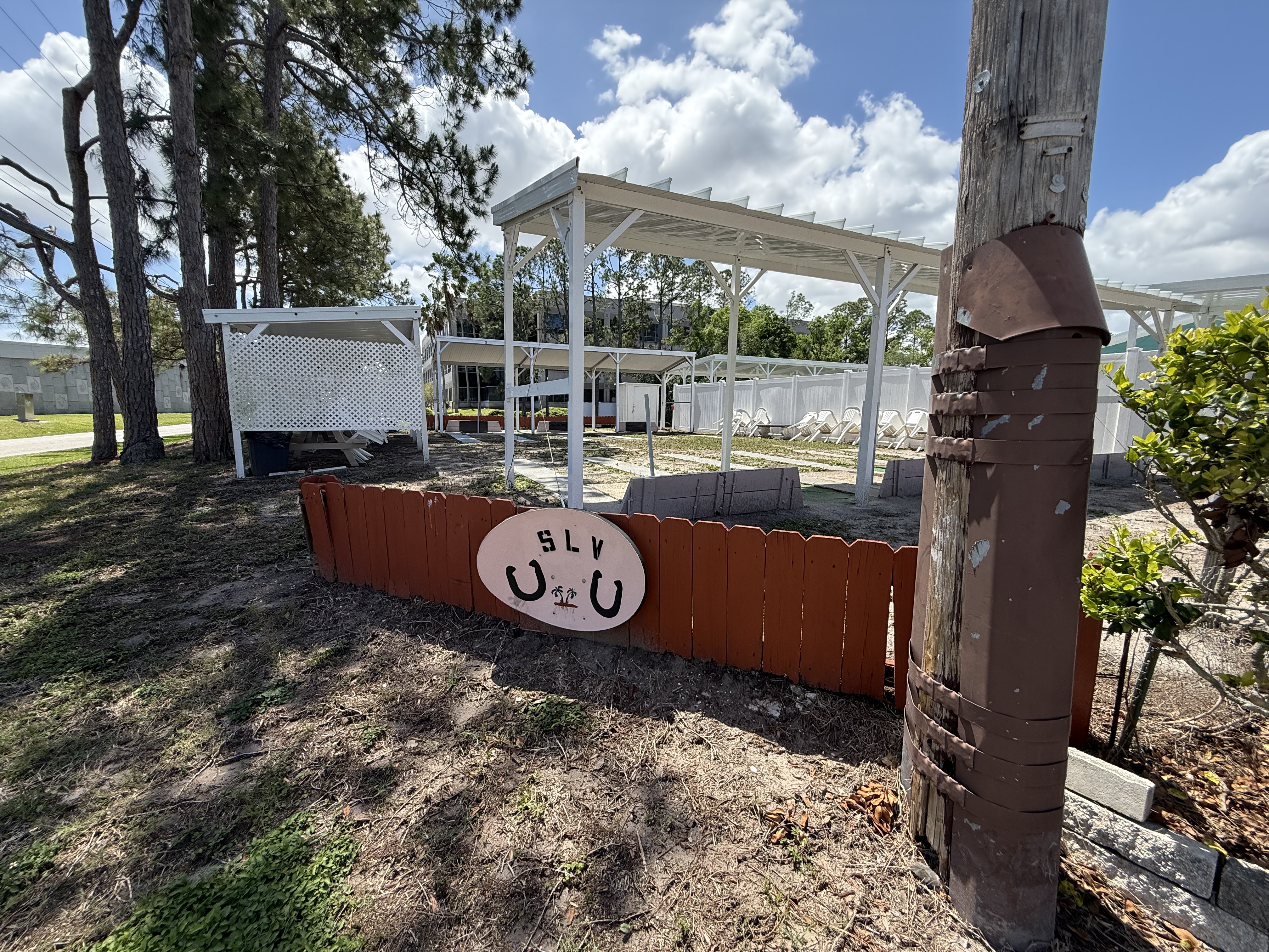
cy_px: 476
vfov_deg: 85.7
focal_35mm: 14
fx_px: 513
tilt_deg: -9.0
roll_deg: -1.4
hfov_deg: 102.1
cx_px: 634
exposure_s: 1/1259
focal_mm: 2.22
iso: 64
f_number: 2.2
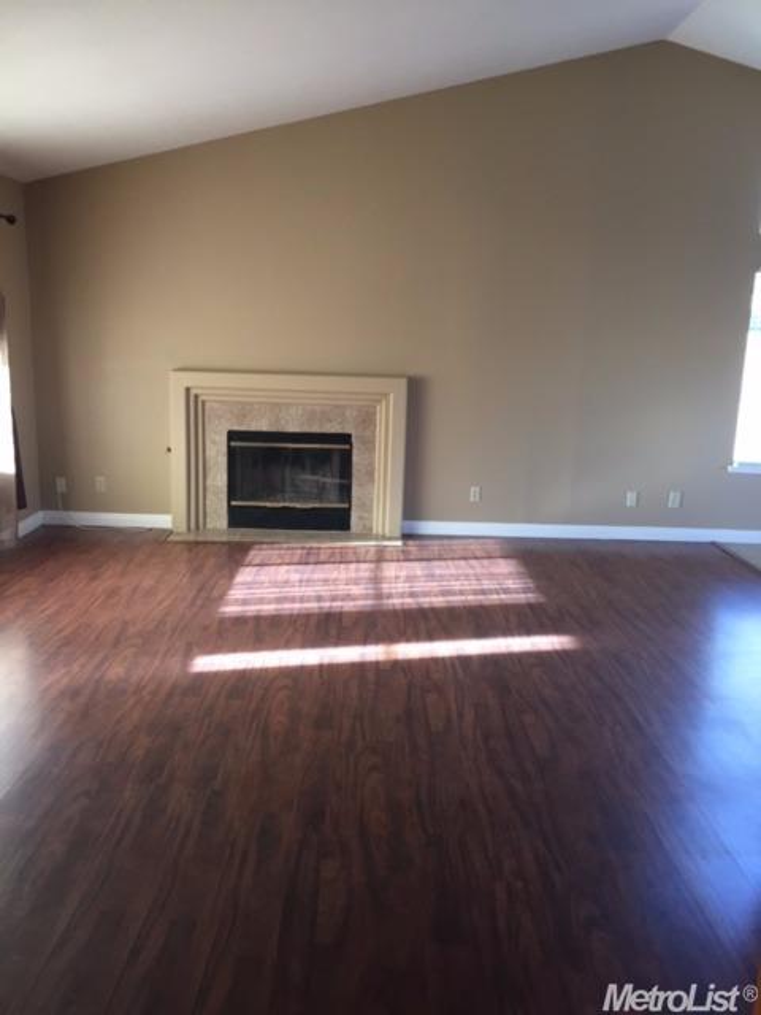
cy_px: 508
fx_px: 850
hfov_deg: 48.2
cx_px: 380
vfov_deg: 61.7
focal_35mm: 29
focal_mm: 4.15
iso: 100
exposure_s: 1/30
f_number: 2.2
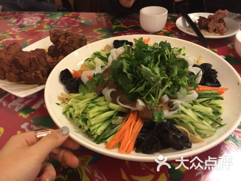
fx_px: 202
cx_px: 120
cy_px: 90
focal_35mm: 29
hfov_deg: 61.7
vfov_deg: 48.2
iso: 64
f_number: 2.2
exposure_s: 1/4
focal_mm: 4.15
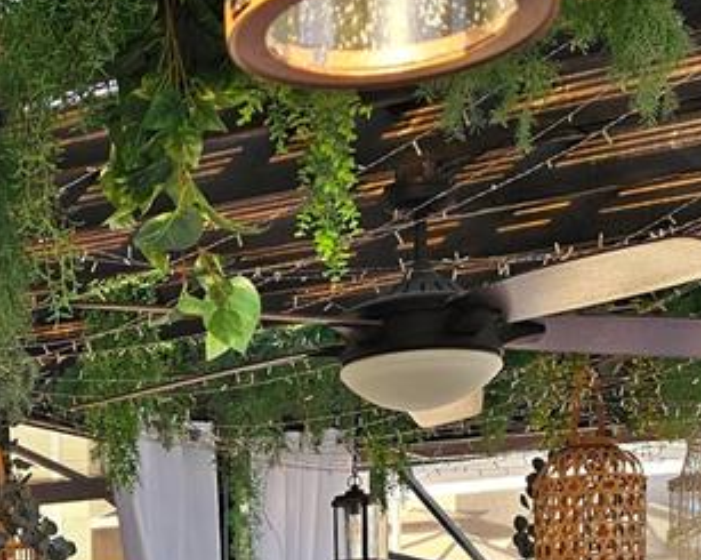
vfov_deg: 18.7
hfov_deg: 24.2
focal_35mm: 75
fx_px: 1555
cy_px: 768
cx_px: -5
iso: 20
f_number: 1.7
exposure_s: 1/182
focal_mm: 6.3
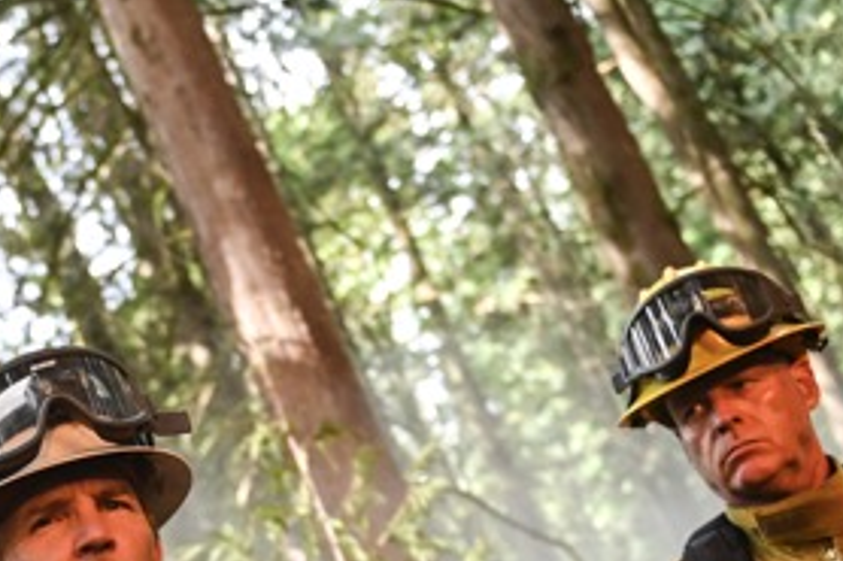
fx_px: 2153
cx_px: 88
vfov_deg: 14.2
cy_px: 743
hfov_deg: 21.7
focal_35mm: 92
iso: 800
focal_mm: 32
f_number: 2.8
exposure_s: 1/320
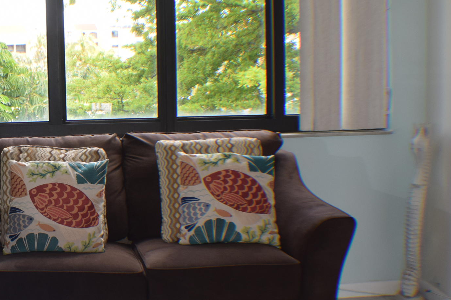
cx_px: 10
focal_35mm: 78
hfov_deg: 24.9
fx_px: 977
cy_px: 156
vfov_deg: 17.5
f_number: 5.6
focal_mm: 24
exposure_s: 1/125
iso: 360
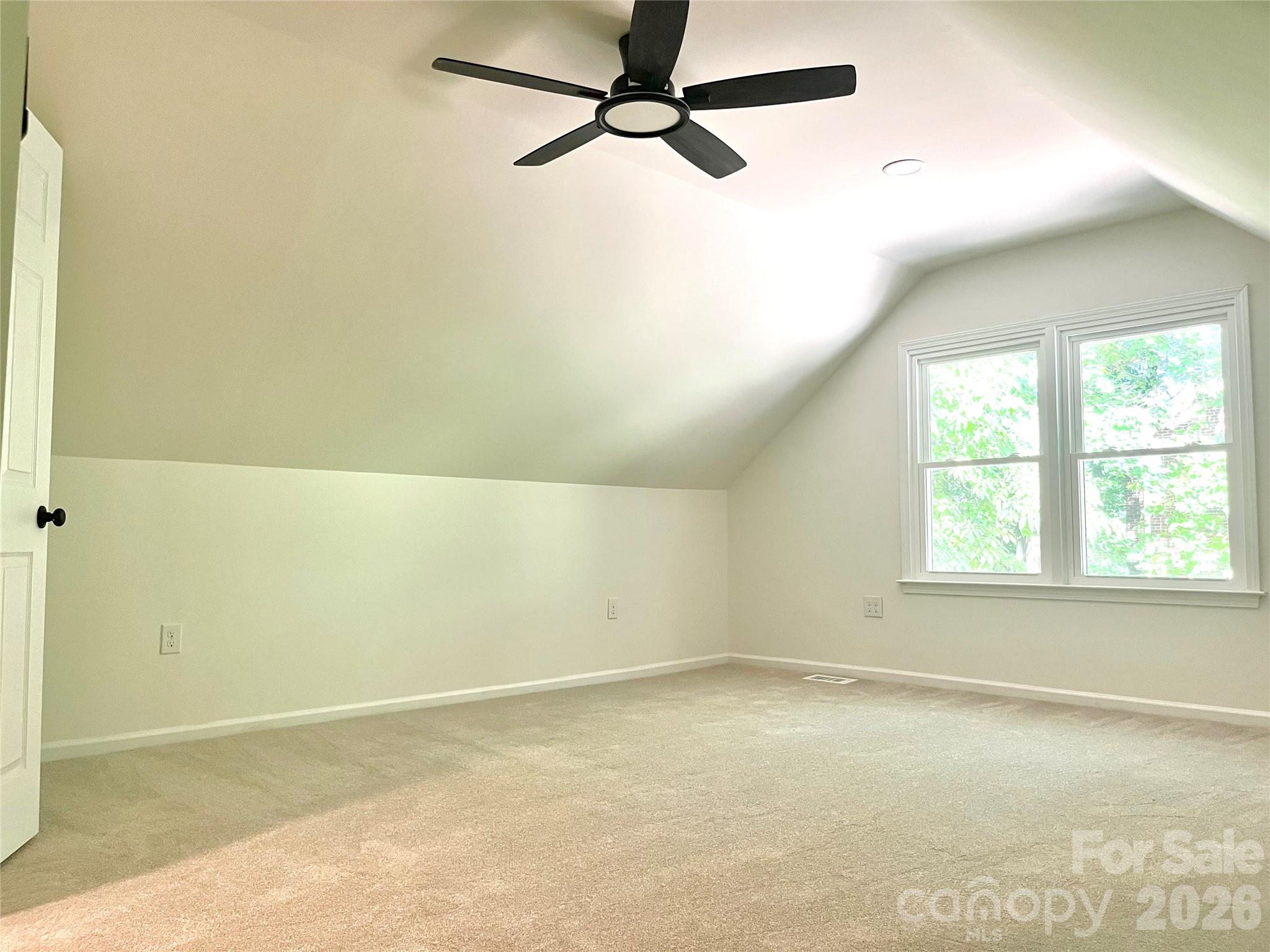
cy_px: 476
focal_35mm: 26
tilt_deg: +3.1
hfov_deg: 67.3
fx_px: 954
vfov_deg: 53.1
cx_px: 635
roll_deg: +0.1
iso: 125
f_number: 1.6
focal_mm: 5.1
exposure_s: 1/60
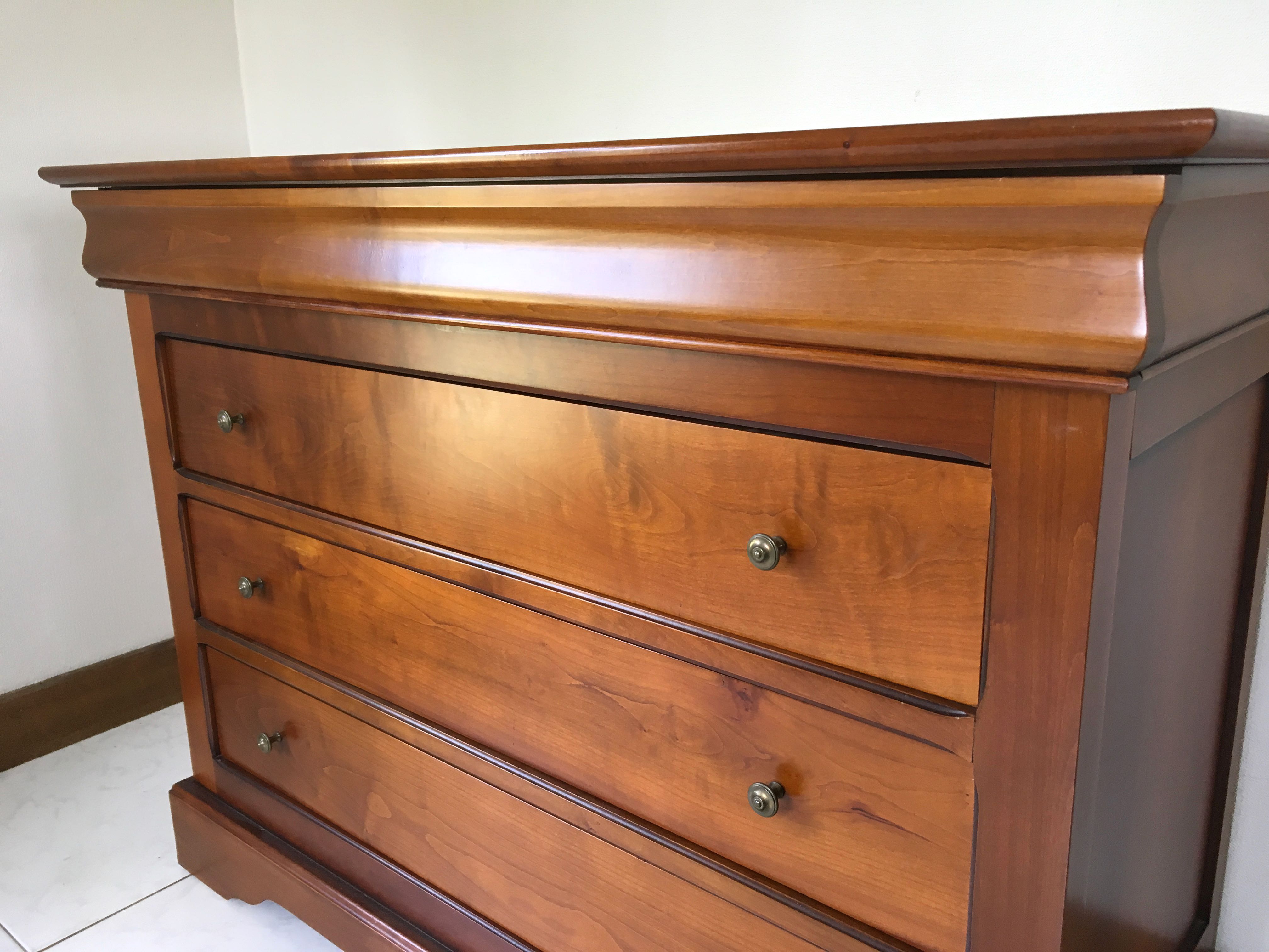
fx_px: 1063
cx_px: 634
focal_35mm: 29
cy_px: 476
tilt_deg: -17.9
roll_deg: +1.0
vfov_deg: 48.2
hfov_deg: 61.7
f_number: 2.2
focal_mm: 4.15
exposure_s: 1/33
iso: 80
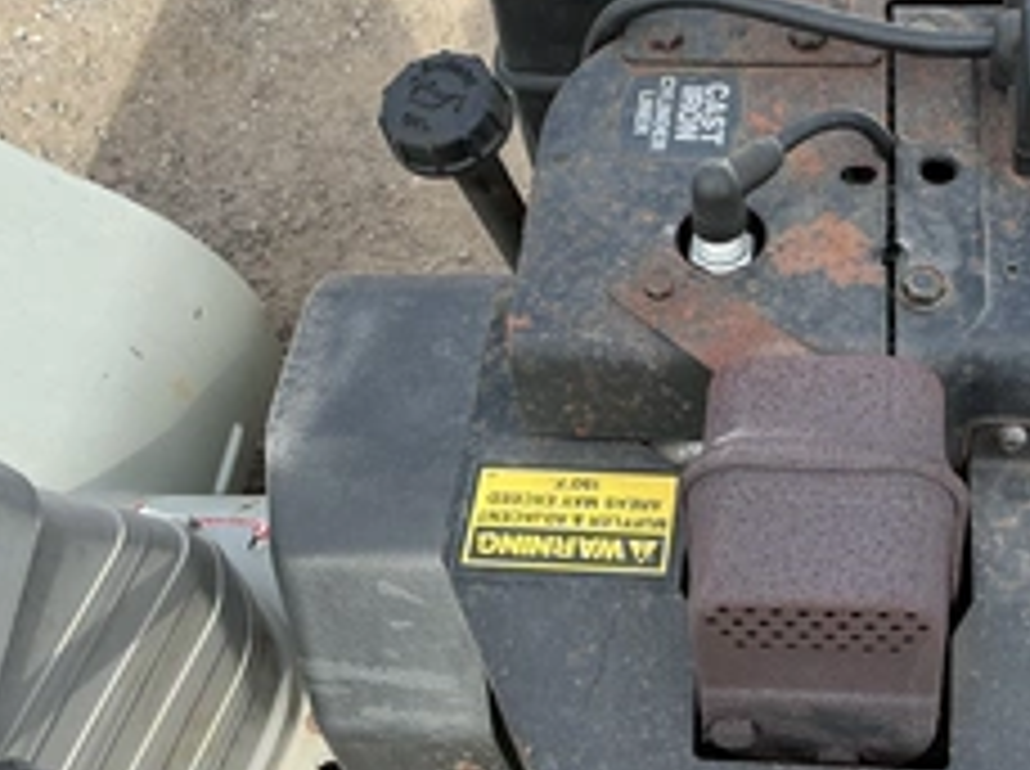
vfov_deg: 29.6
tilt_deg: -55.9
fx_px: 1456
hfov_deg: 38.2
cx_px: 747
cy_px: 428
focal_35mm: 49
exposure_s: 1/461
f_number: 1.8
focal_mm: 3
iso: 25
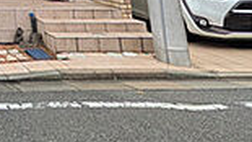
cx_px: -132
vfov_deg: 16.0
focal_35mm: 59
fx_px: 394
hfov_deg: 25.8
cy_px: -139
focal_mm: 1.83
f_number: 2.2
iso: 50
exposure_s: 1/553
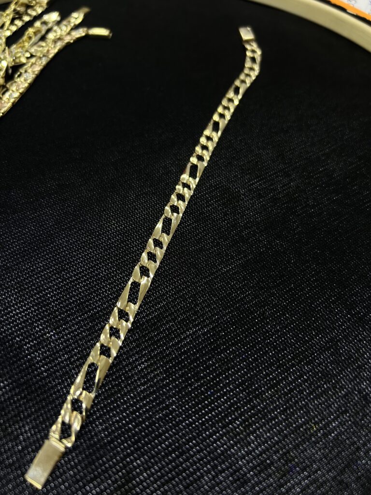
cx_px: 186
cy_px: 248
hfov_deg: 53.1
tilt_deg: -57.0
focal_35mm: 26
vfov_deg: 67.3
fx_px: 372
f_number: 1.5
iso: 80
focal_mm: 5.7
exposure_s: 1/120
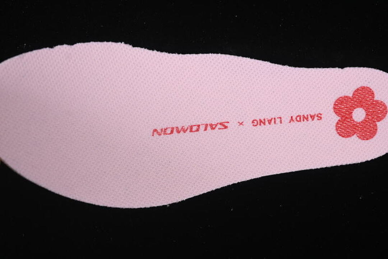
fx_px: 808
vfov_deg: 18.2
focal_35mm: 75
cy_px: 130
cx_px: 194
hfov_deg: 27.0
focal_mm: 50
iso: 160
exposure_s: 1/80
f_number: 7.1
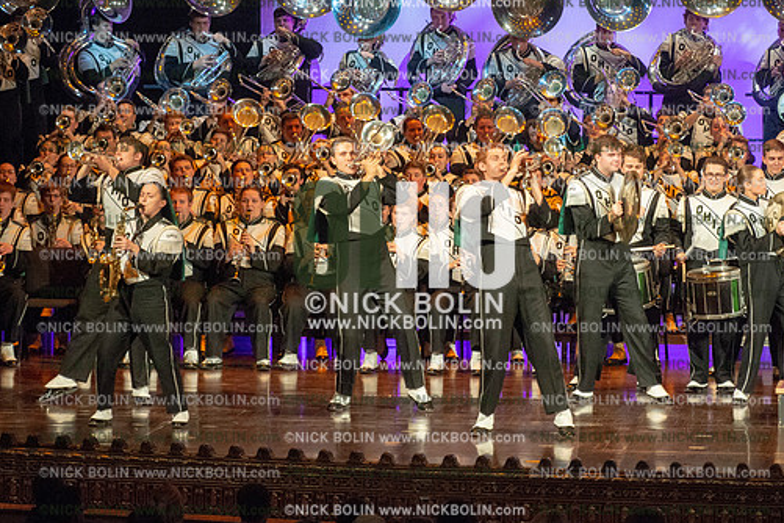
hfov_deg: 9.6
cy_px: 255
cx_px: 404
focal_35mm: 214
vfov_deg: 6.4
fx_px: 4660
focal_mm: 185
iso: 8000
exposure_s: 1/320
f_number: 5.6
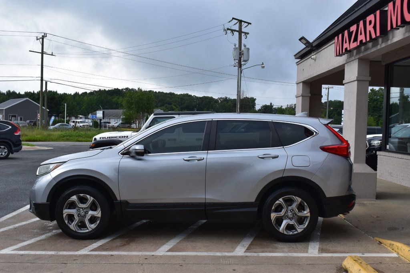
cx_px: 205
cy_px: 136
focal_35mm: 40
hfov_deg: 47.9
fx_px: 461
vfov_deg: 33.0
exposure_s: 1/400
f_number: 11
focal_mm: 27
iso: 400
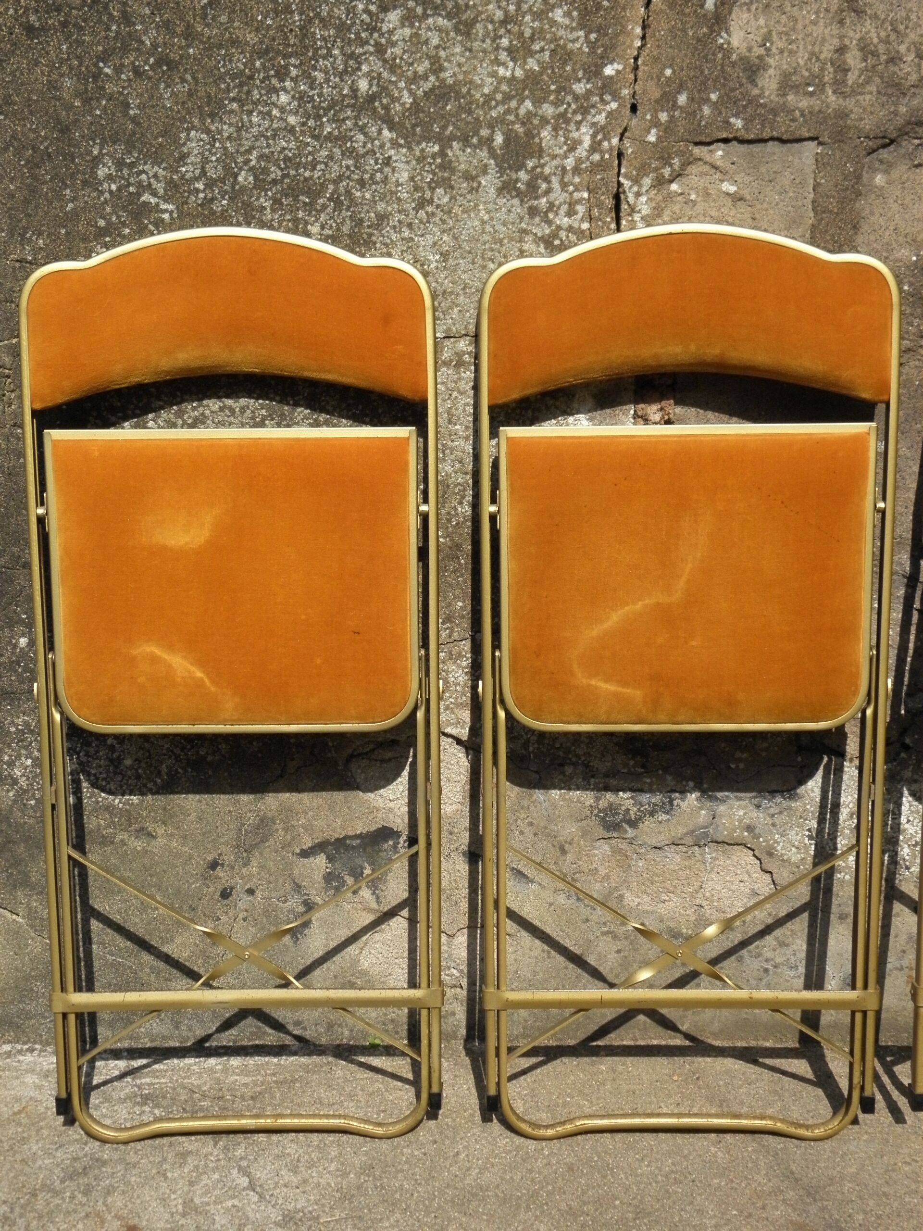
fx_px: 1564
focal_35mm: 44
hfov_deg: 32.9
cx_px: 462
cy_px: 616
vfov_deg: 42.9
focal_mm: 7.9
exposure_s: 1/320
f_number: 7.8
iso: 160
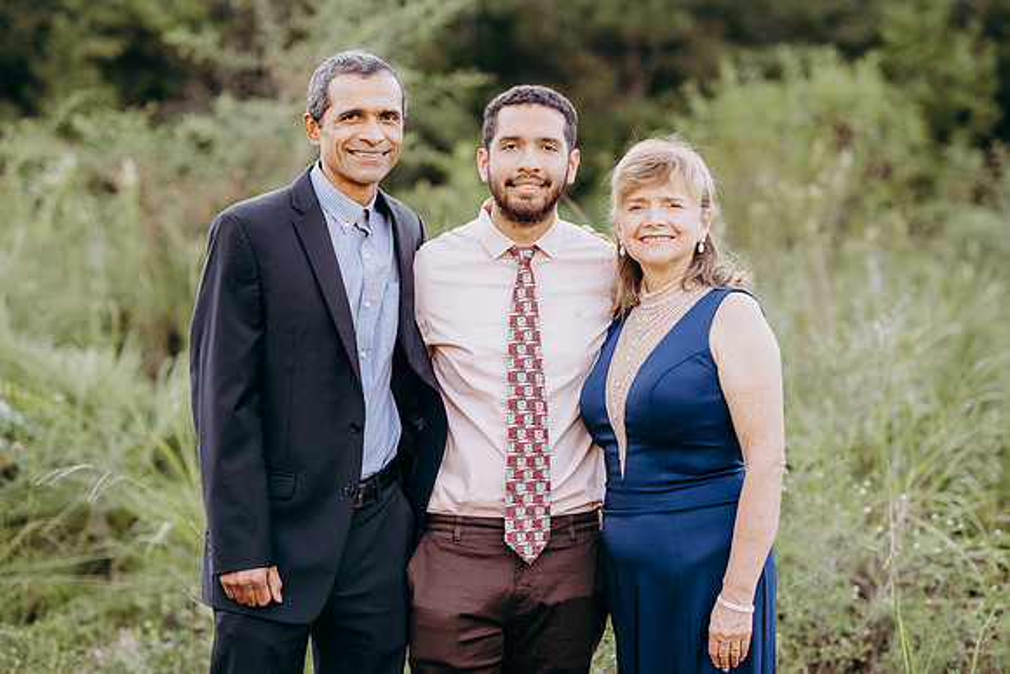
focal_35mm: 85
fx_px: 2385
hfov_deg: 23.9
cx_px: 505
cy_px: 337
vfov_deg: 16.1
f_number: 2.2
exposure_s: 1/200
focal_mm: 85
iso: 160
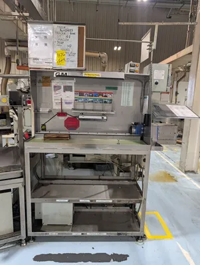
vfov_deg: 71.5
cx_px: 100
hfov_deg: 56.9
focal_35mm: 24
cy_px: 132
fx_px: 184
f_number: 1.68
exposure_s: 1/552
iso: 814
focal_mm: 6.9
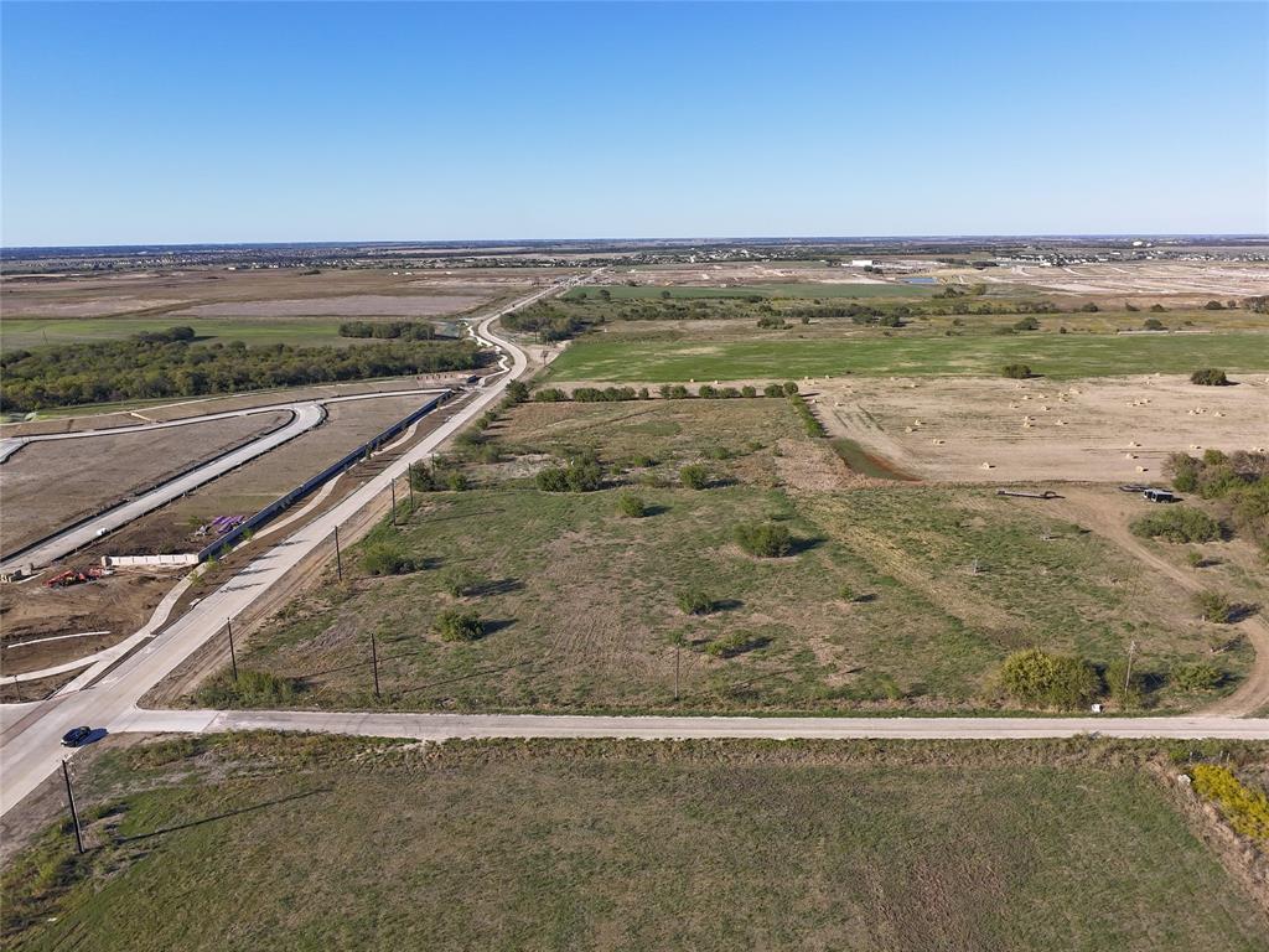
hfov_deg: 71.6
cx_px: 634
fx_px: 880
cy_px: 476
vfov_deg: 56.8
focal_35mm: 24
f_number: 2.8
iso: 120
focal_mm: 4.55
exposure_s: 1/800
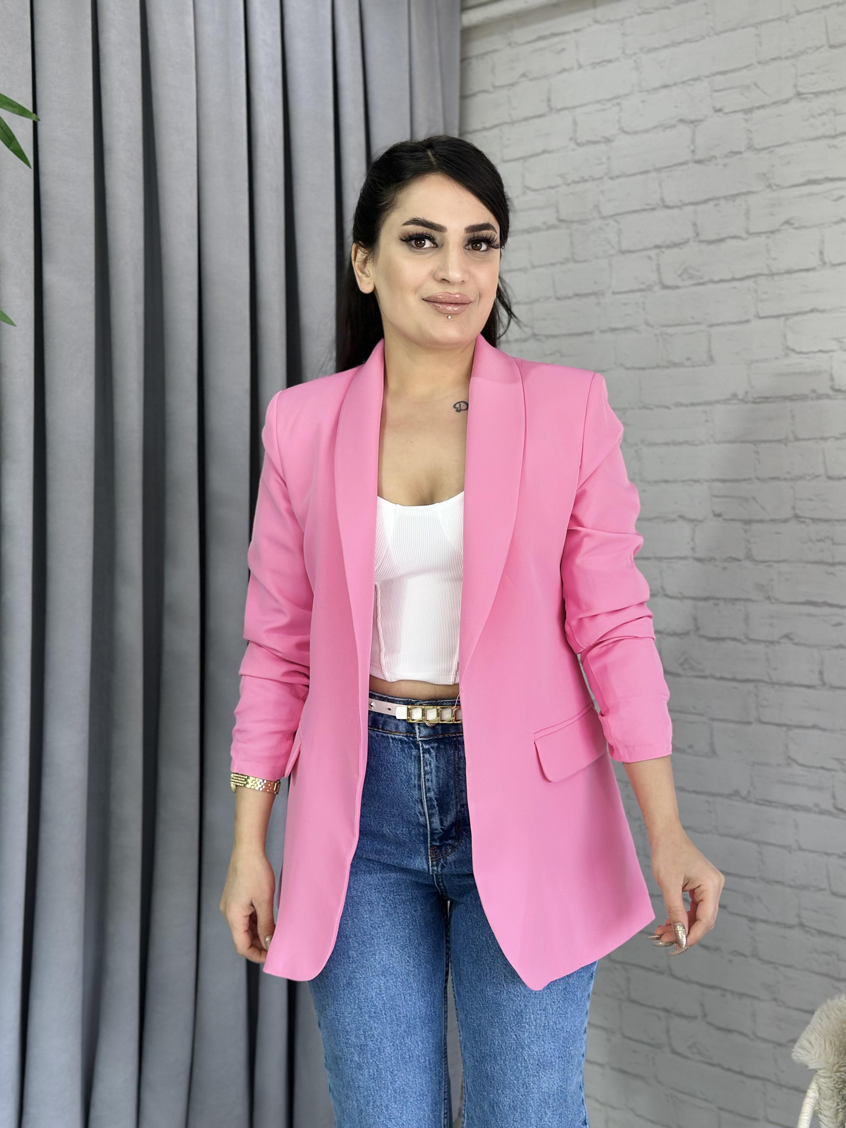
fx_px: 1564
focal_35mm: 48
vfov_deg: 39.7
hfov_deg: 30.3
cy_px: 564
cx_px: 423
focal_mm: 6.86
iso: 80
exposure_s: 1/100
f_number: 1.78
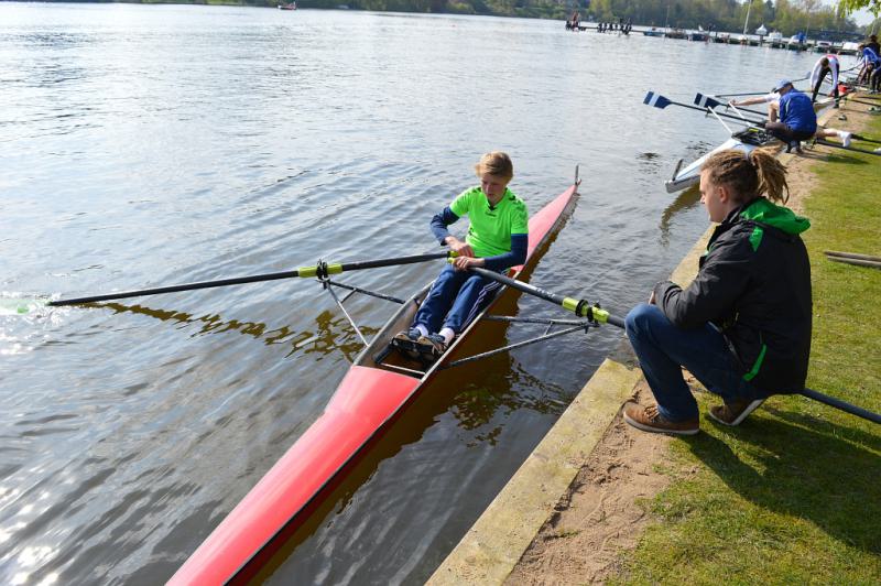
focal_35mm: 27
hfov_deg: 67.4
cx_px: 440
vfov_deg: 47.9
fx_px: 660
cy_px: 293
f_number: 8
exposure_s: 1/250
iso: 100
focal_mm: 18
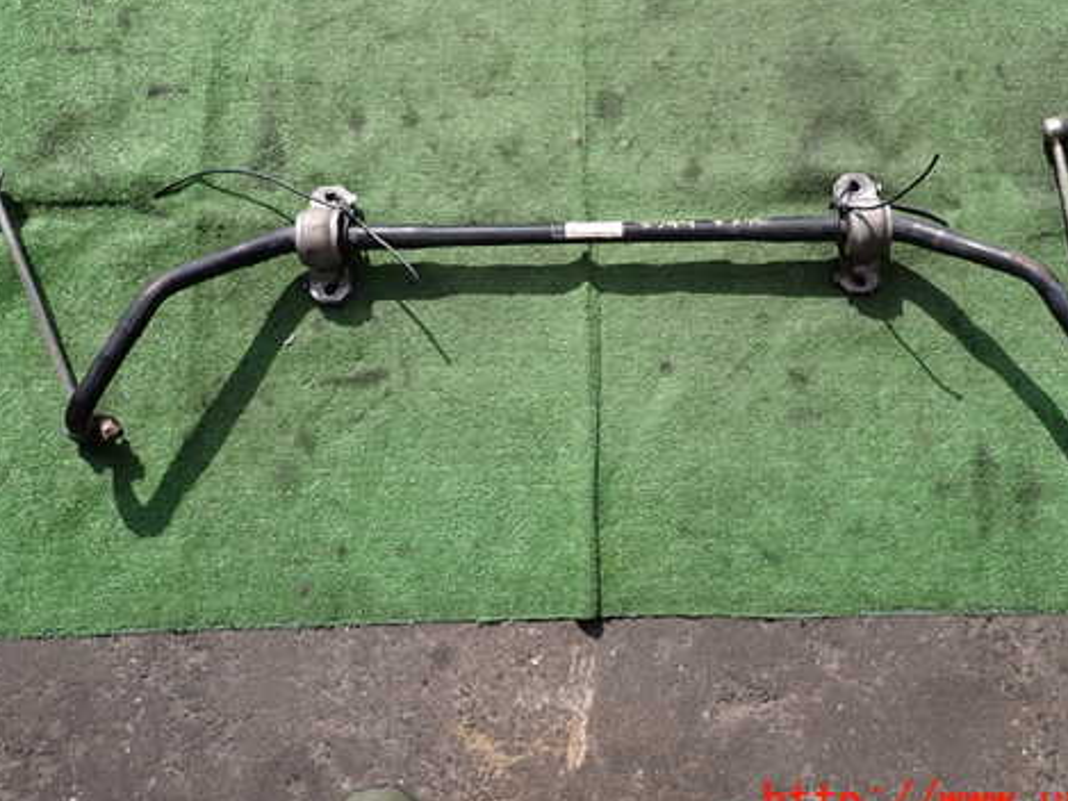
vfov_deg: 44.0
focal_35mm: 32
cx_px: 594
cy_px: 321
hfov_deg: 56.7
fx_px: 988
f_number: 2.8
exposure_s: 1/1000
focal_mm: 4.5
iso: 100
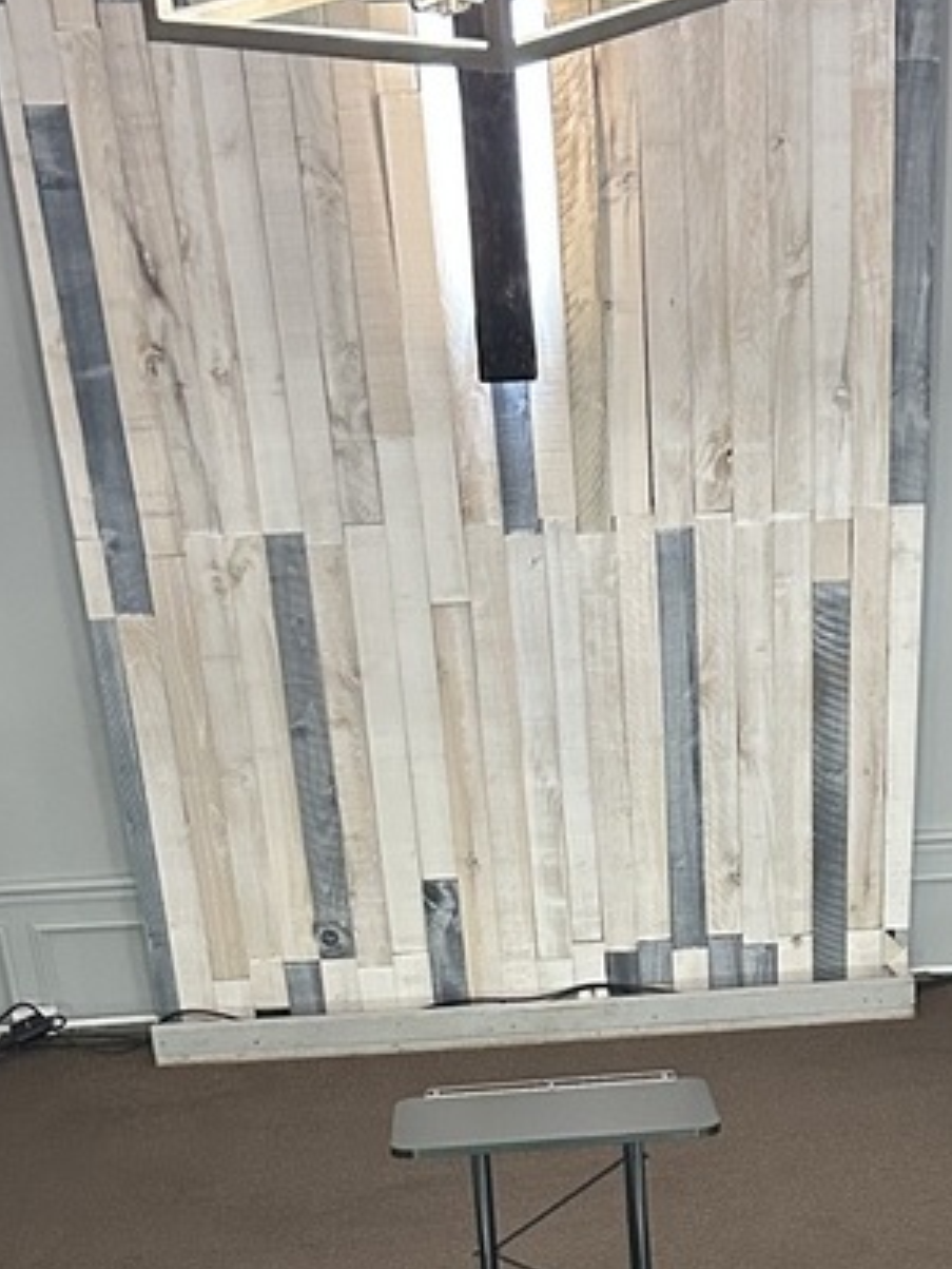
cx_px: 810
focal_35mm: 70
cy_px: 1218
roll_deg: +1.6
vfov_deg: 26.5
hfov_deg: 20.7
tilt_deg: -32.8
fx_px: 2565
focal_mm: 5.7
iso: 500
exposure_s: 1/60
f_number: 1.5
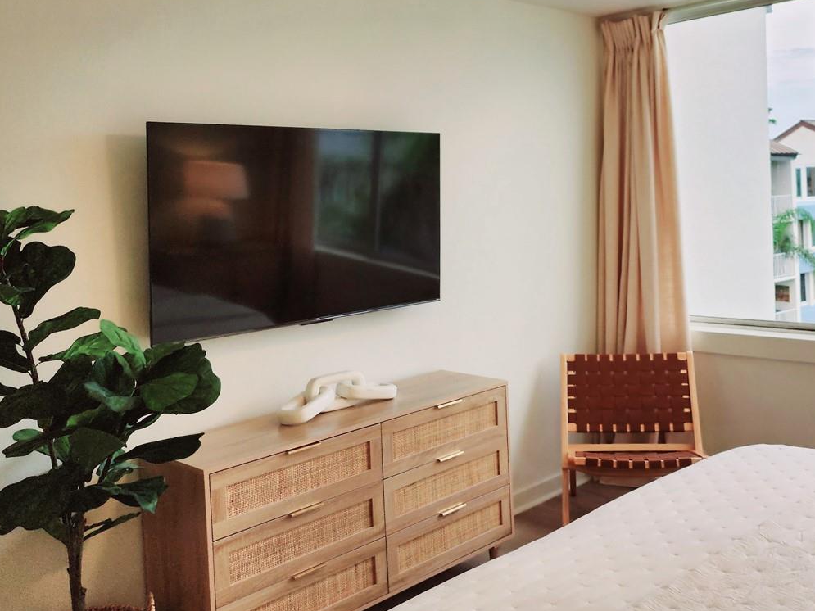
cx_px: 524
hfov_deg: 49.5
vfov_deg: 38.3
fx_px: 871
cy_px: 207
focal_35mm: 37
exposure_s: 1/120
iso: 25
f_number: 1.8
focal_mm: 6.4
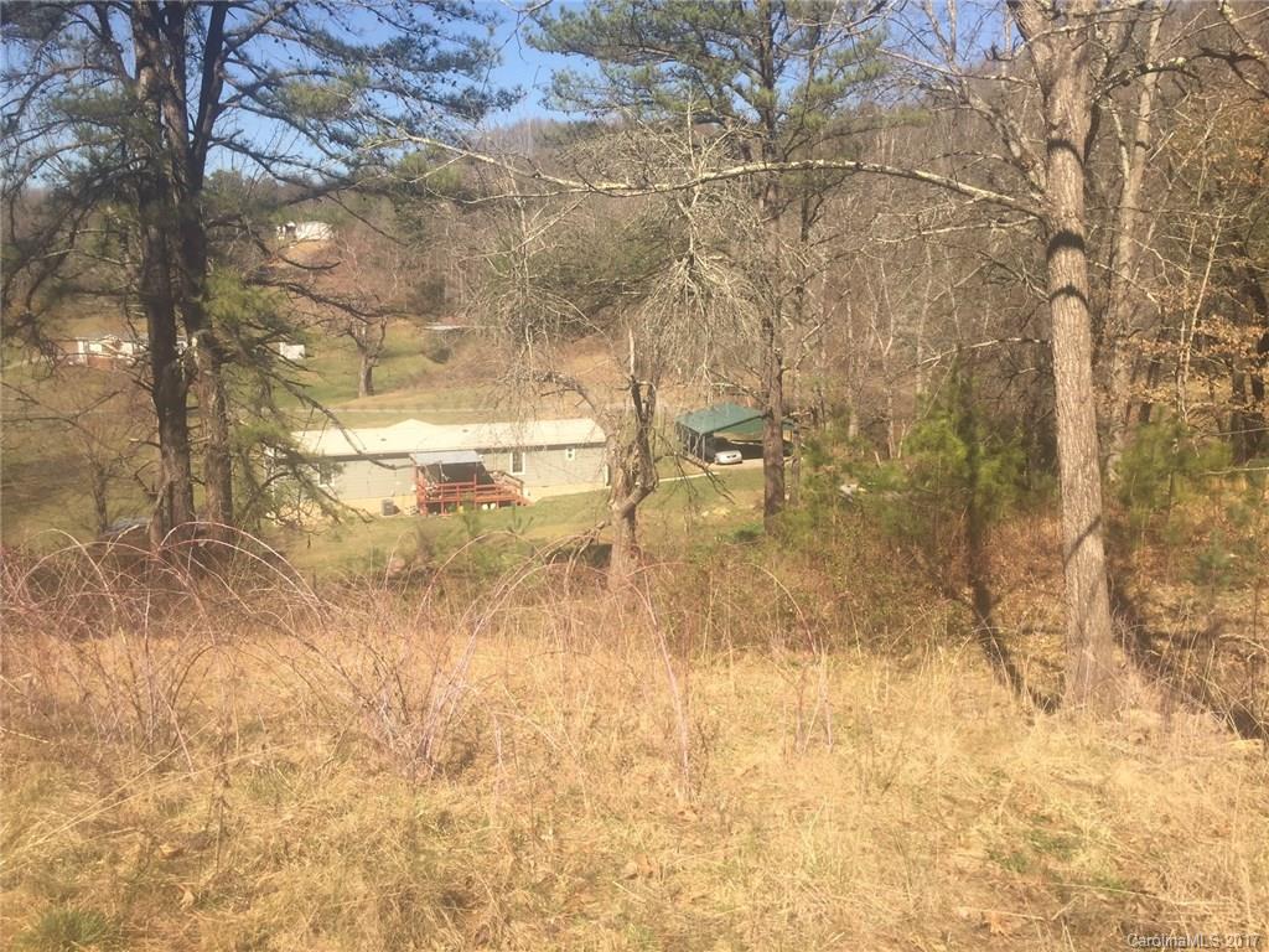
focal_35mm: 29
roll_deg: +0.2
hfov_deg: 61.7
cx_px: 634
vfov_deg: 48.2
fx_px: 1063
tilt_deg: -11.5
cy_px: 476
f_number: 2.2
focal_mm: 4.15
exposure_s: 1/1199
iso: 32
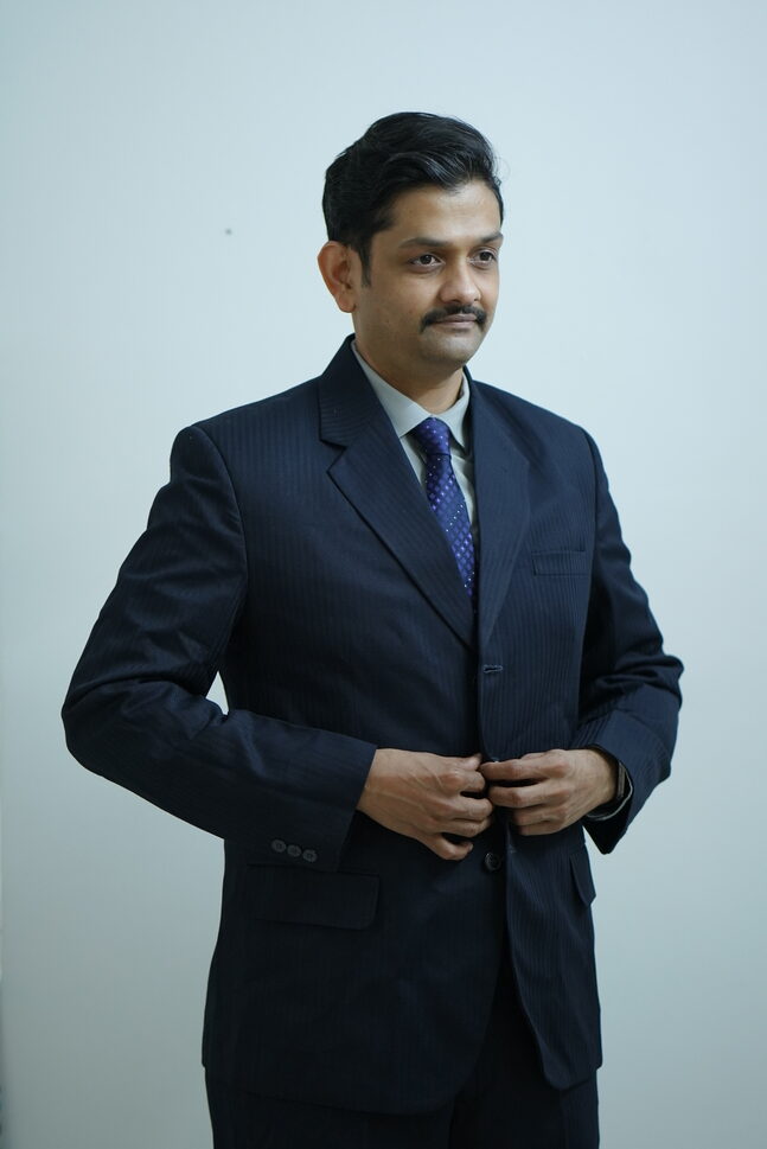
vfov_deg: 16.1
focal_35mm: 127
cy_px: 574
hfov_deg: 10.8
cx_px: 384
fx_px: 4054
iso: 640
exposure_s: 1/250
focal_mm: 85
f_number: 1.8
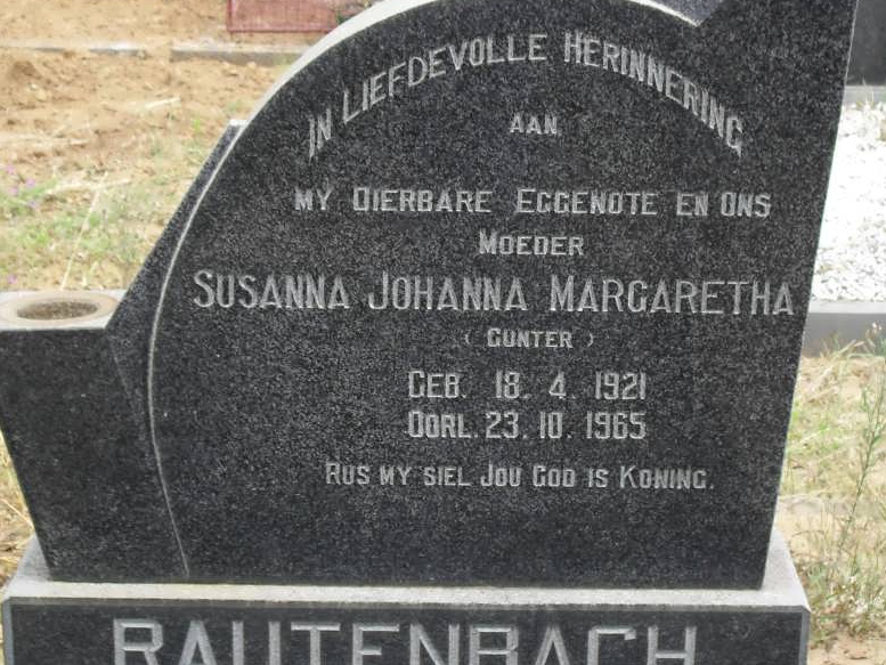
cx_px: 482
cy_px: 323
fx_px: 2253
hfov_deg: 22.2
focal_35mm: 88
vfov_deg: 16.8
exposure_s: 1/125
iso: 100
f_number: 4.3
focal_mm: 10.1
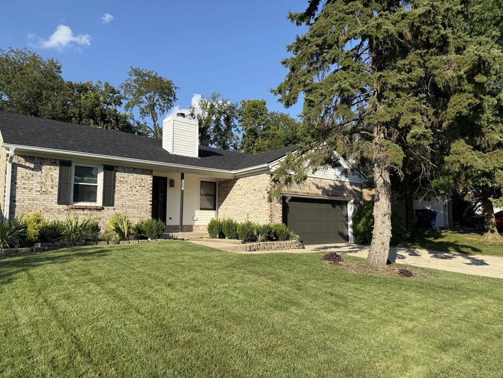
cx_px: 252
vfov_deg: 56.8
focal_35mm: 24
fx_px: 349
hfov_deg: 71.6
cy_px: 189
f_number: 1.78
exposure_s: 1/3584
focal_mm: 6.76
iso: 80
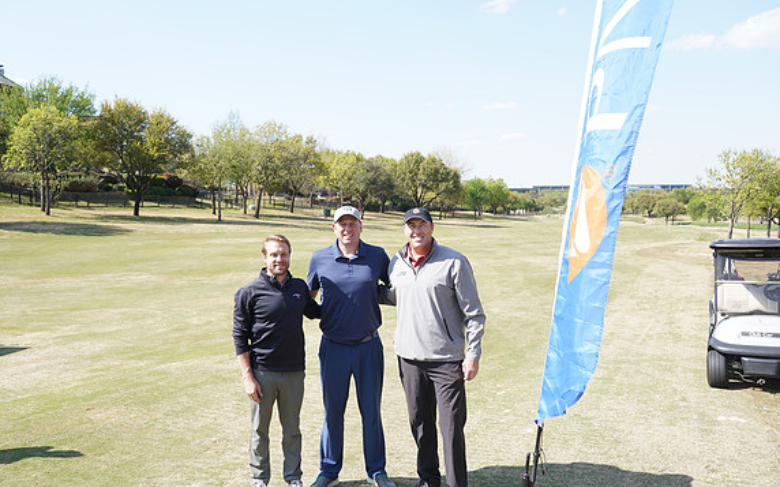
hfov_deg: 62.9
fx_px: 637
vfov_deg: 41.8
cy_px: 246
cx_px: 393
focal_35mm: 30
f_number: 7.1
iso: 160
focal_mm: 29
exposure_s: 1/200
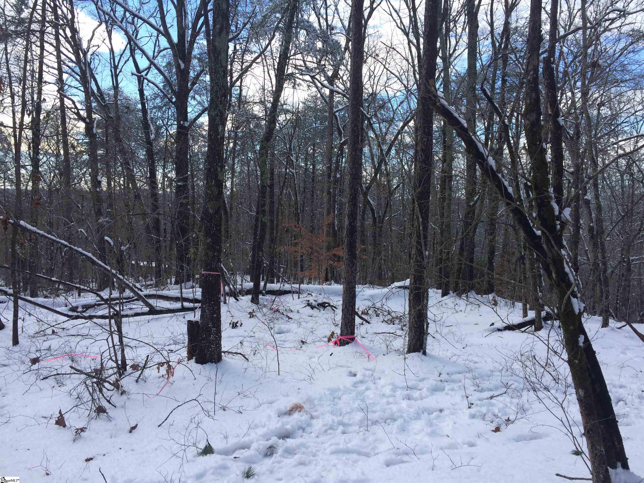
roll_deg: -2.3
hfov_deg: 61.7
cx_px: 322
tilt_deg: -6.4
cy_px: 242
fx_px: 540
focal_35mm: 29
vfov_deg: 48.2
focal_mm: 4.15
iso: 32
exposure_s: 1/892
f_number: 2.2
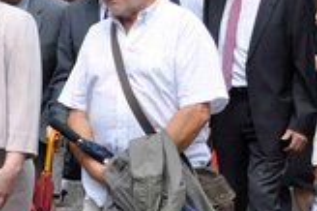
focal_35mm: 261
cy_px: 192
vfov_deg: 5.2
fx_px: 2296
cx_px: -153
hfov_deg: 7.8
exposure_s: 1/320
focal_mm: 44
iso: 200
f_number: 9
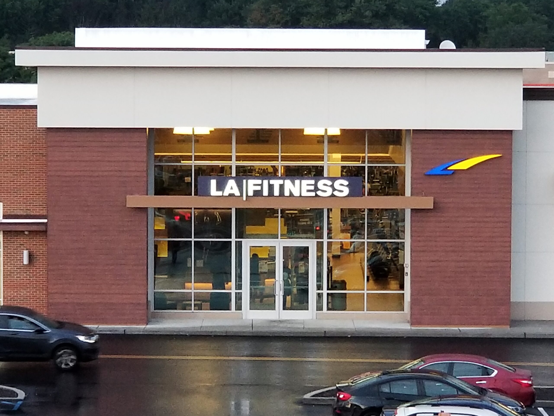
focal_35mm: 52
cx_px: 277
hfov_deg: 36.8
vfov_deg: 28.0
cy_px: 208
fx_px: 832
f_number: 2.4
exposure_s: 1/30
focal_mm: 6
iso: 80
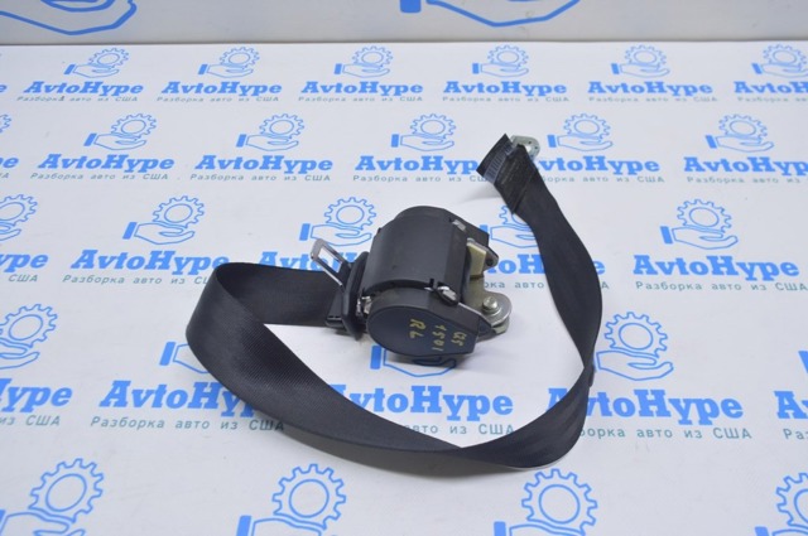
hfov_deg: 67.4
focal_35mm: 27
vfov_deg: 47.8
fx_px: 605
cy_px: 268
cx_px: 404
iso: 400
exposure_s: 1/20
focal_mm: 18
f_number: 5.6
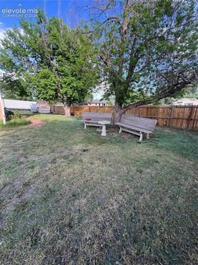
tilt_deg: -14.9
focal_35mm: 13
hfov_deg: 89.8
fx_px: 99
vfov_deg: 106.2
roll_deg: -1.5
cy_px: 132
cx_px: 99
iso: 32
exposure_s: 1/165
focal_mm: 1.57
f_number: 1.8
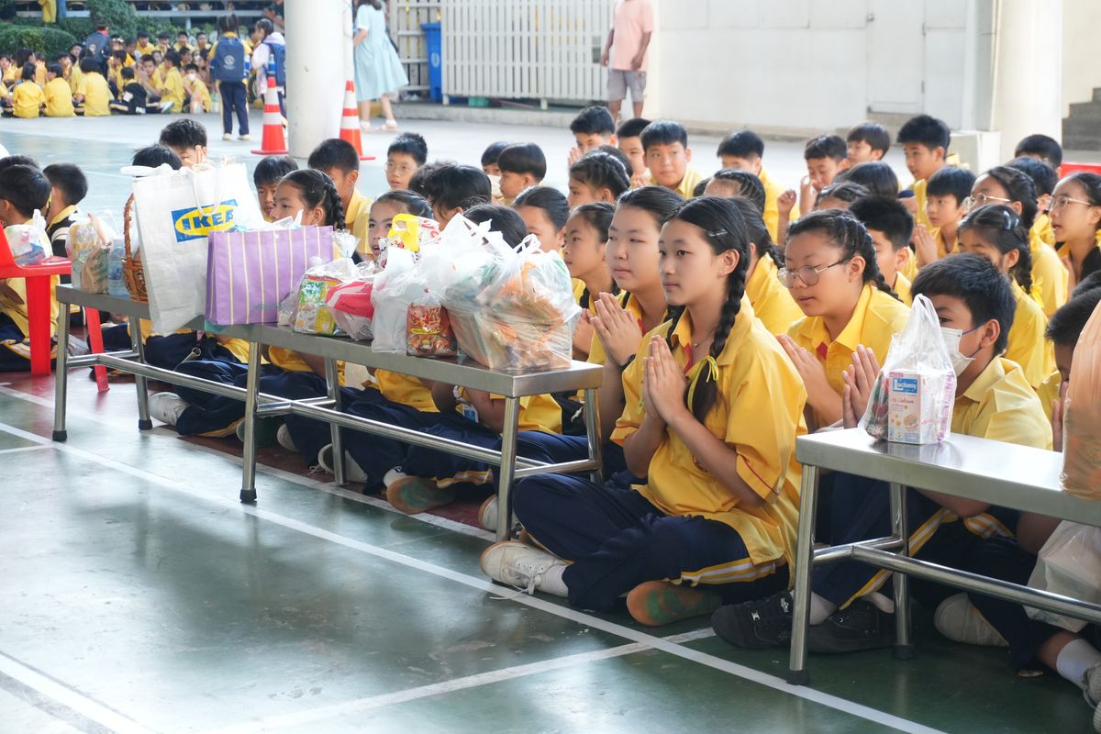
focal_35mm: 75
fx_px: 2294
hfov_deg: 27.0
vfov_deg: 18.2
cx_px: 550
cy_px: 367
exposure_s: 1/125
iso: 1000
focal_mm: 50
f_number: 5.6
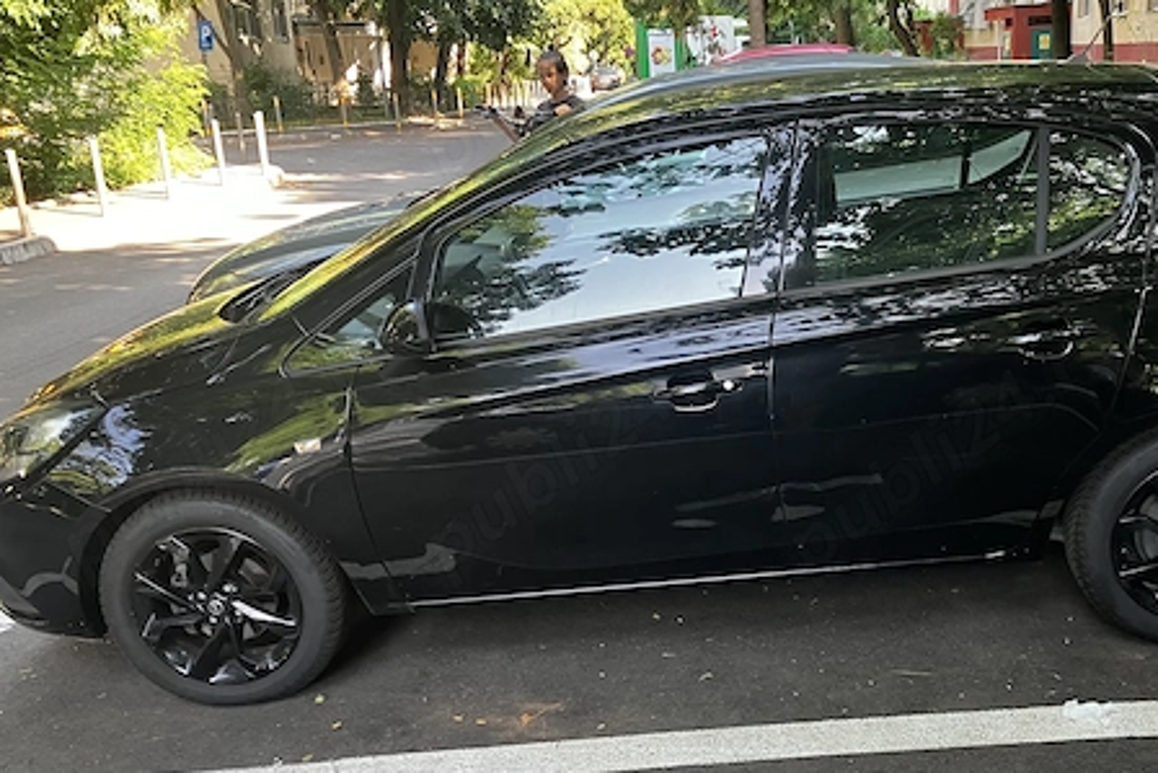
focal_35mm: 39
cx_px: 773
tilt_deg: -18.0
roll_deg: +2.8
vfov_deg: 34.1
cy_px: 473
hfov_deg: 48.7
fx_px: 1255
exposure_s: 1/97
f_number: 1.8
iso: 80
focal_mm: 3.99
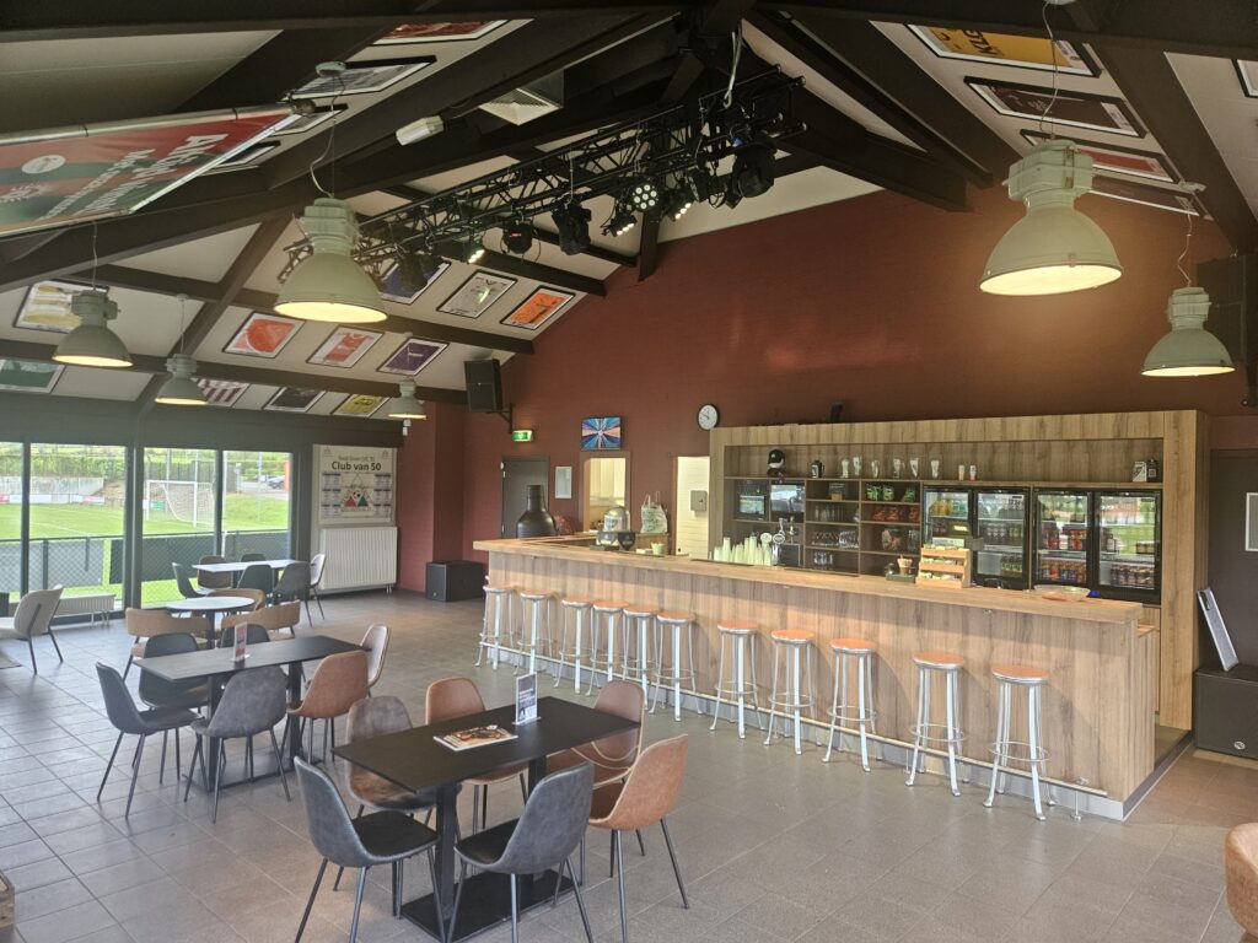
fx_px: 836
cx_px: 629
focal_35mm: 23
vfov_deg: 58.9
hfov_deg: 73.9
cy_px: 472
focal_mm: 5.4
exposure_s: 1/100
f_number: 1.8
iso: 320
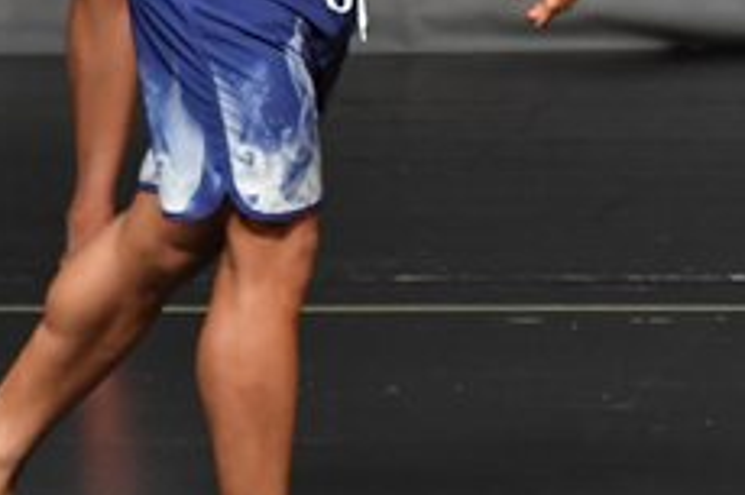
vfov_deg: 1.2
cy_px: -78
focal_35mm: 1163
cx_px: 873
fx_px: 24050
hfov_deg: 1.8
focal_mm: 230
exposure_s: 1/400
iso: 2500
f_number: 5.6
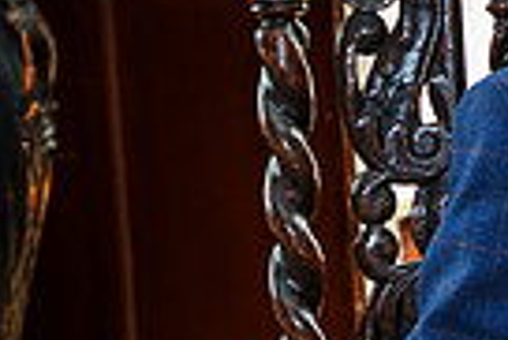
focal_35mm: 232
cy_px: -57
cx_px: 1062
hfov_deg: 8.4
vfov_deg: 5.9
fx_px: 3277
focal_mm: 48
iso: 800
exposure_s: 1/250
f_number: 3.5
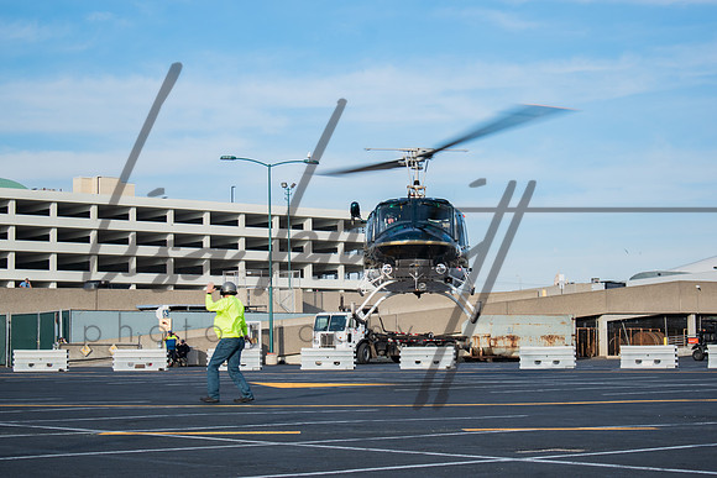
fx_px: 1643
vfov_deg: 16.6
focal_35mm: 82
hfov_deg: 24.6
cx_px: 358
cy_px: 239
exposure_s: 1/200
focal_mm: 55
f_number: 5.6
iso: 100
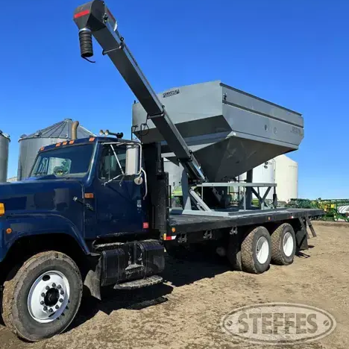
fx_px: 331
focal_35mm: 29
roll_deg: -3.1
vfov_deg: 55.6
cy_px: 174
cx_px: 113
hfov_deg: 54.4
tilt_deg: +2.6
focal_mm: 6.86
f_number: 1.78
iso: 80
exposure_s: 1/5525
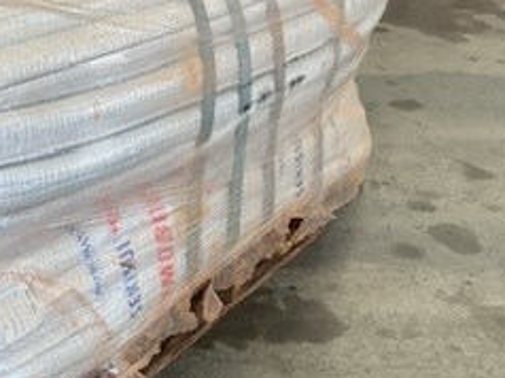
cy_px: 66
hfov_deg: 23.9
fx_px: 1137
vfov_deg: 18.7
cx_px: -8
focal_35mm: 78
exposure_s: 1/120
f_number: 1.8
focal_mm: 3
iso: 64
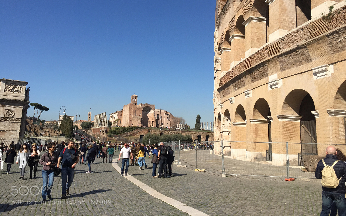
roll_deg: -4.1
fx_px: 292
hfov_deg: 61.2
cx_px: 172
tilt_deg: +9.3
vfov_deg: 40.5
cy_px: 89
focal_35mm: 31
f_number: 2.2
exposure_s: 1/2825
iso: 32
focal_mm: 4.15
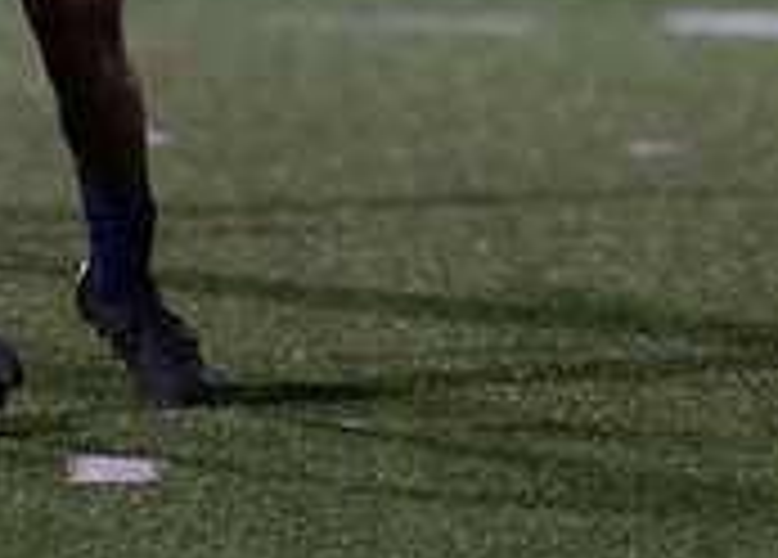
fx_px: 20595
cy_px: -165
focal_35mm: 931
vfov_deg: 1.6
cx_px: 47
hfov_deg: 2.2
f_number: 2.8
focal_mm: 200
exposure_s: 1/1000
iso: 2000
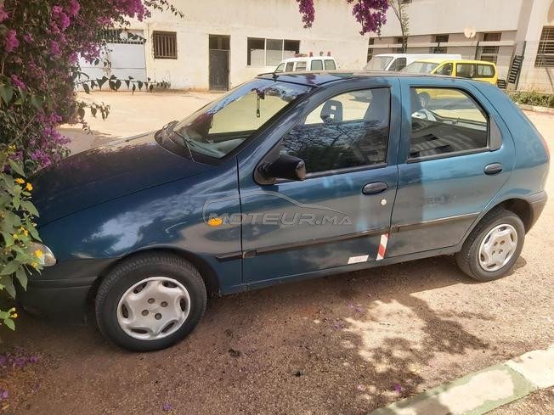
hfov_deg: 67.3
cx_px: 277
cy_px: 208
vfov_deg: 53.1
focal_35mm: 26
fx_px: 416
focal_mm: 3.92
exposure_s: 1/706
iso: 64
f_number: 1.7
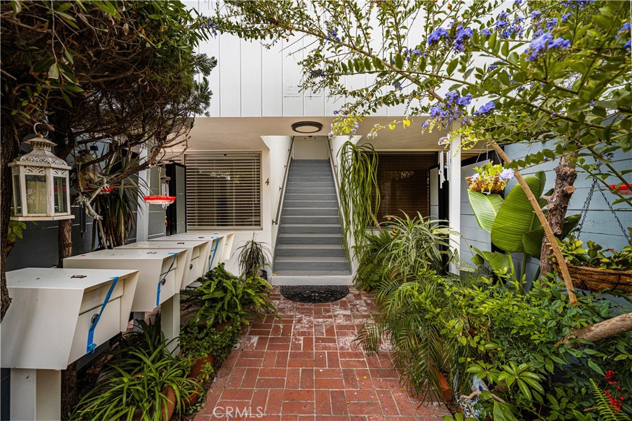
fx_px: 246
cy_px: 210
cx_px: 316
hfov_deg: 104.3
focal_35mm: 14
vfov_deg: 81.2
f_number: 7.1
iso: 125
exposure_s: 1/200
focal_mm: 14
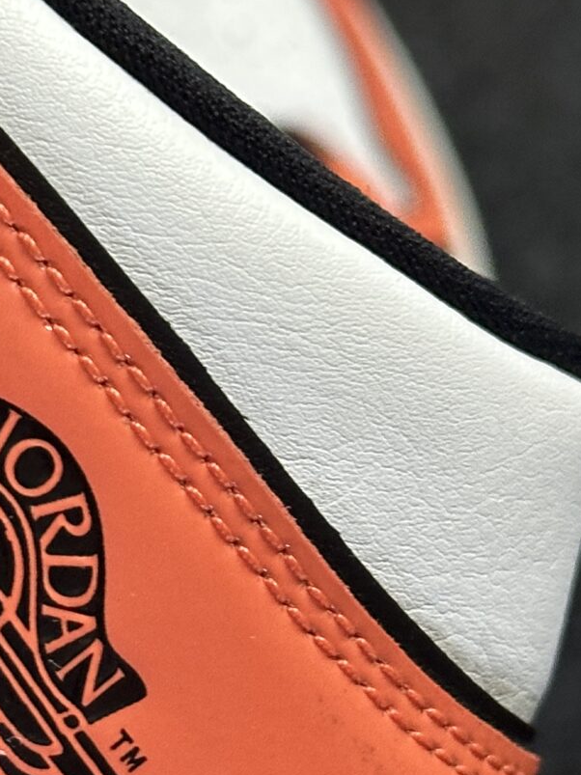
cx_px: -46
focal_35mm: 153
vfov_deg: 12.9
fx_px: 3425
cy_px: 547
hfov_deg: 9.6
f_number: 1.78
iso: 250
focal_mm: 6.86
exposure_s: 1/50
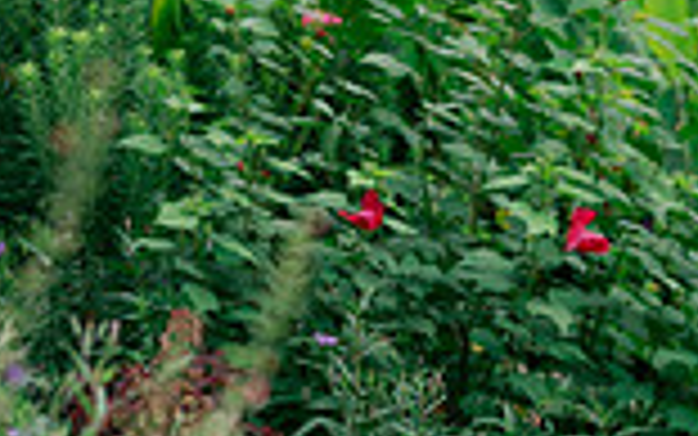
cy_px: 535
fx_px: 3635
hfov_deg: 10.9
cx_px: 549
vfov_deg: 6.8
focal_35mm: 191
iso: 160
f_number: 2
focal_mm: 50
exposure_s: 1/800
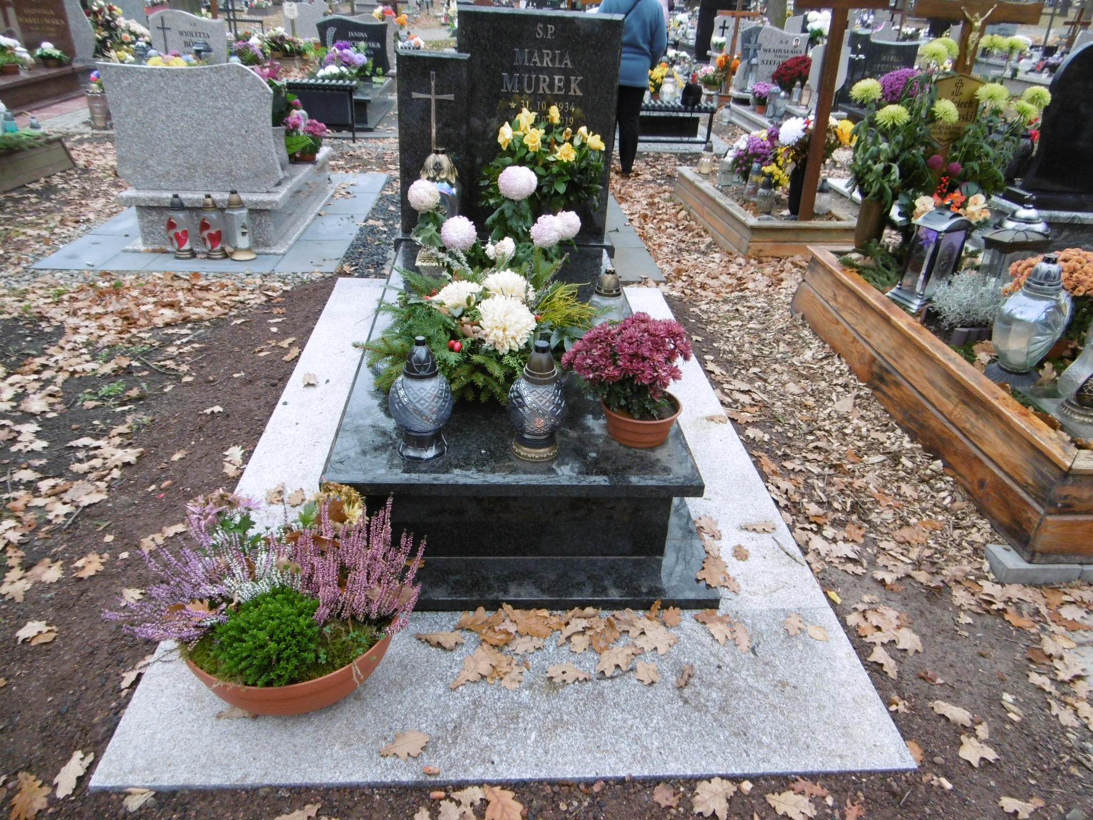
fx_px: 758
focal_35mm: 24
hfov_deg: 71.6
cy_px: 410
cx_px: 546
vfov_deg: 56.8
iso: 160
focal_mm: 4.3
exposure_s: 1/60
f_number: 3.1
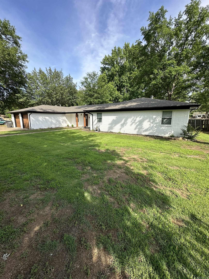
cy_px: 140
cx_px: 104
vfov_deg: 102.1
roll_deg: +0.0
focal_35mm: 14
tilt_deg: -10.6
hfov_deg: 85.7
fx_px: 113
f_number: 2.2
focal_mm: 2.22
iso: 40
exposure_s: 1/861
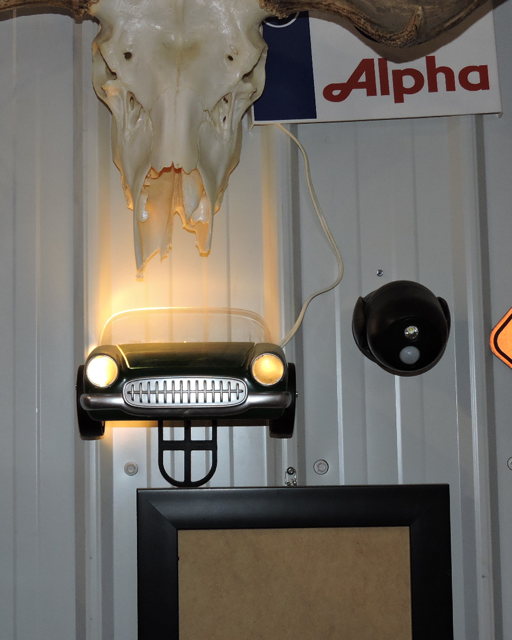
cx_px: 198
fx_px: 1250
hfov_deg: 23.1
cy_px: 321
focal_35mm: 66
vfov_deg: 28.7
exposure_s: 1/30
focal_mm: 9
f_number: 4
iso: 200
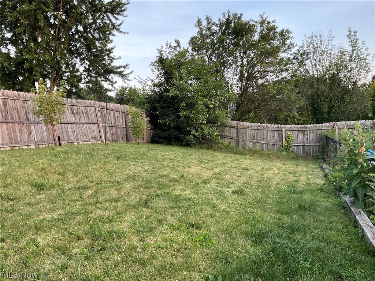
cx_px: 188
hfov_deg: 61.7
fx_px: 314
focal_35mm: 29
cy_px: 140
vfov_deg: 48.2
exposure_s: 1/120
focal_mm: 3
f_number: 1.8
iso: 50
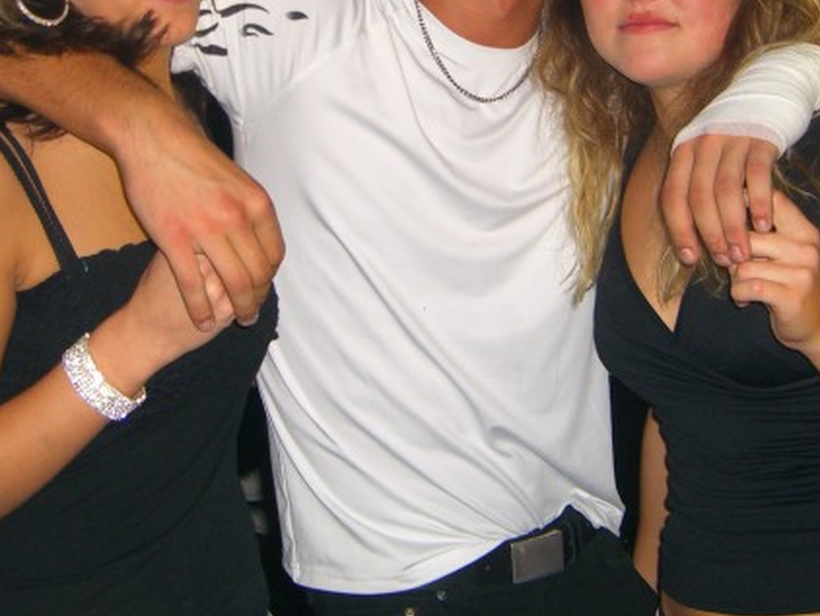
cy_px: 97
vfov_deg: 20.2
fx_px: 1707
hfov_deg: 27.0
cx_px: 420
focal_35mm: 72
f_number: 2.8
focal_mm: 7.9
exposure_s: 1/60
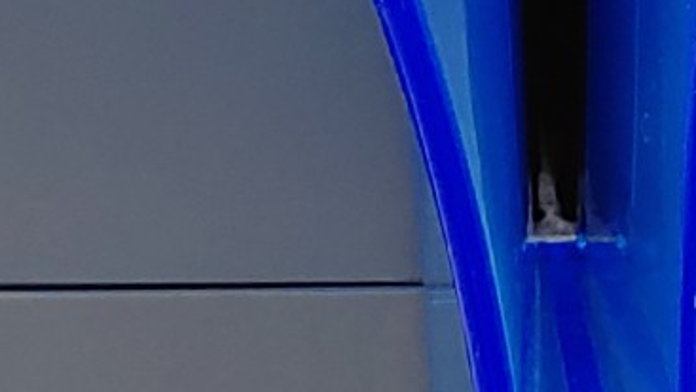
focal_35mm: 188
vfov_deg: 6.4
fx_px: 3472
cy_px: -146
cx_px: 313
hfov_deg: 11.4
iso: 50
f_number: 1.8
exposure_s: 1/120
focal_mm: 4.36
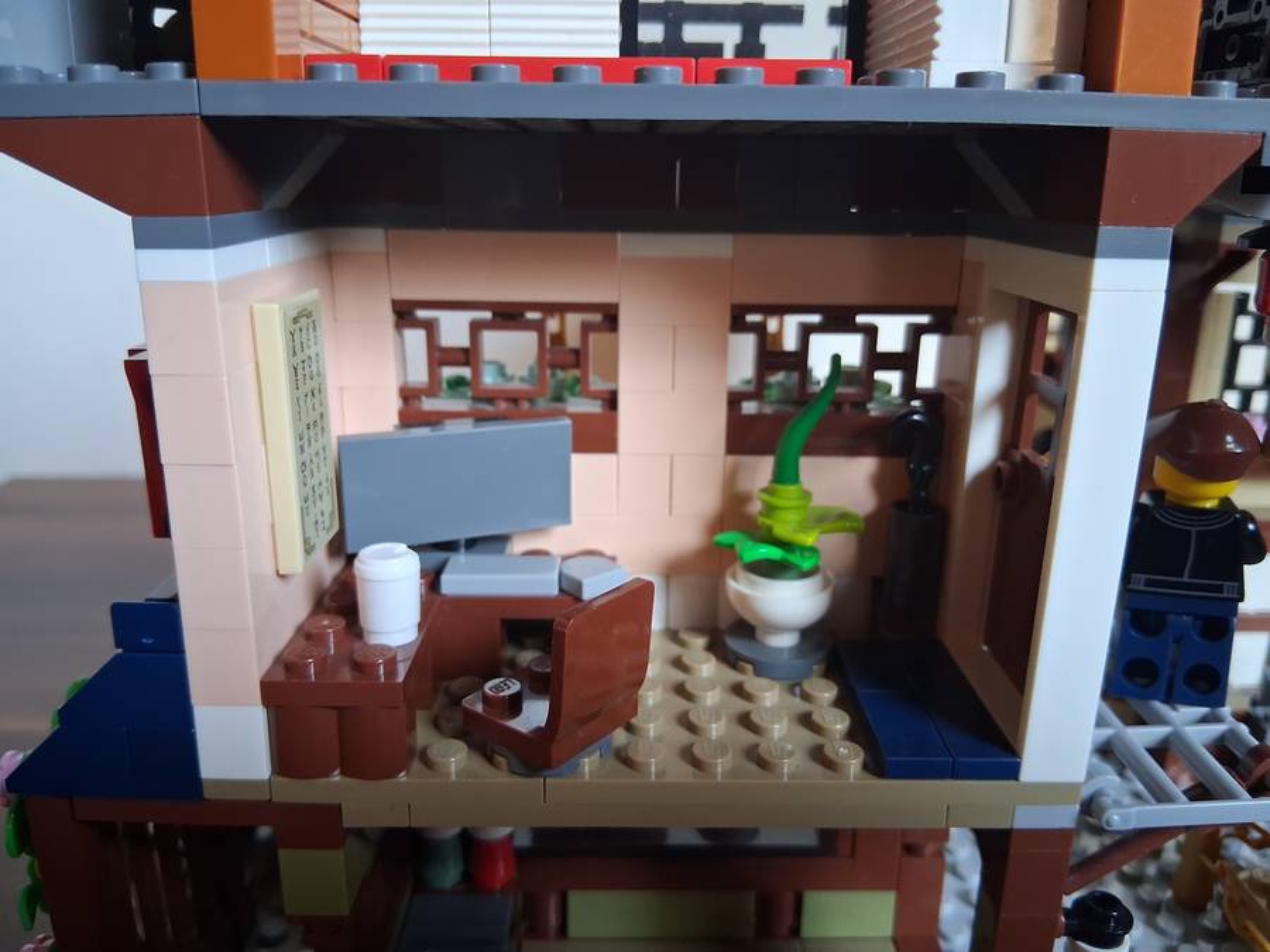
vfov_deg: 53.1
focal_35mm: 26
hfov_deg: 67.3
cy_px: 476
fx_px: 954
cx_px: 635
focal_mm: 3.98
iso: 500
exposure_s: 1/60
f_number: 1.8
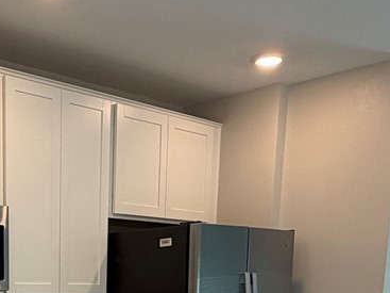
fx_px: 687
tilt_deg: -11.5
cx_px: 34
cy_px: 430
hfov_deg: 30.2
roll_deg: +0.4
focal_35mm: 61
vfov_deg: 20.7
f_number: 2.2
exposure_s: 1/120
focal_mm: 2.22
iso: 125
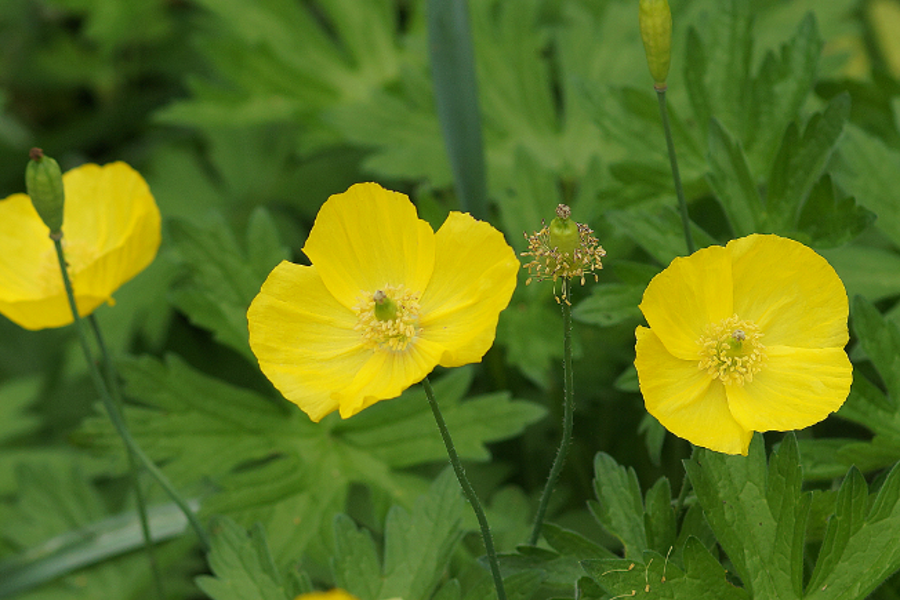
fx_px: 6901
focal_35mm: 276
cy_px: 414
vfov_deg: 5.0
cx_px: 288
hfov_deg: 7.5
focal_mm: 100
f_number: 4.5
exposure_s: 1/250
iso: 100
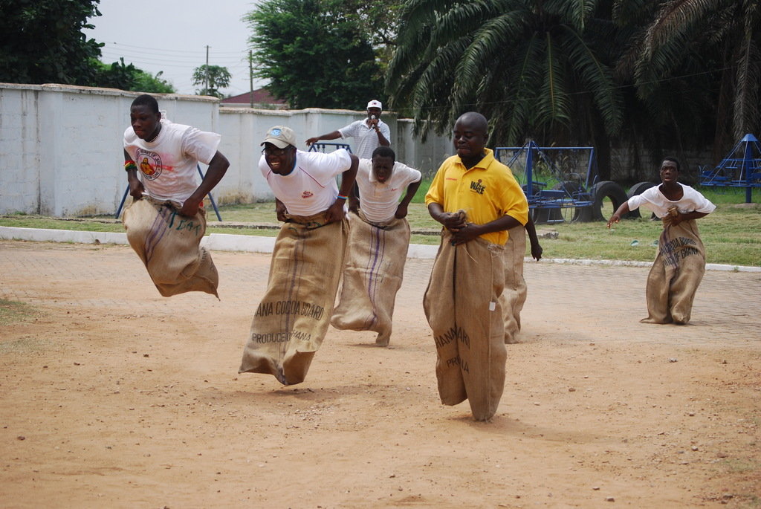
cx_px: 380
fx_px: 1746
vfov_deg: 16.6
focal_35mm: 82
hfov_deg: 24.6
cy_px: 254
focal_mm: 55
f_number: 4
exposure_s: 1/1000
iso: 180
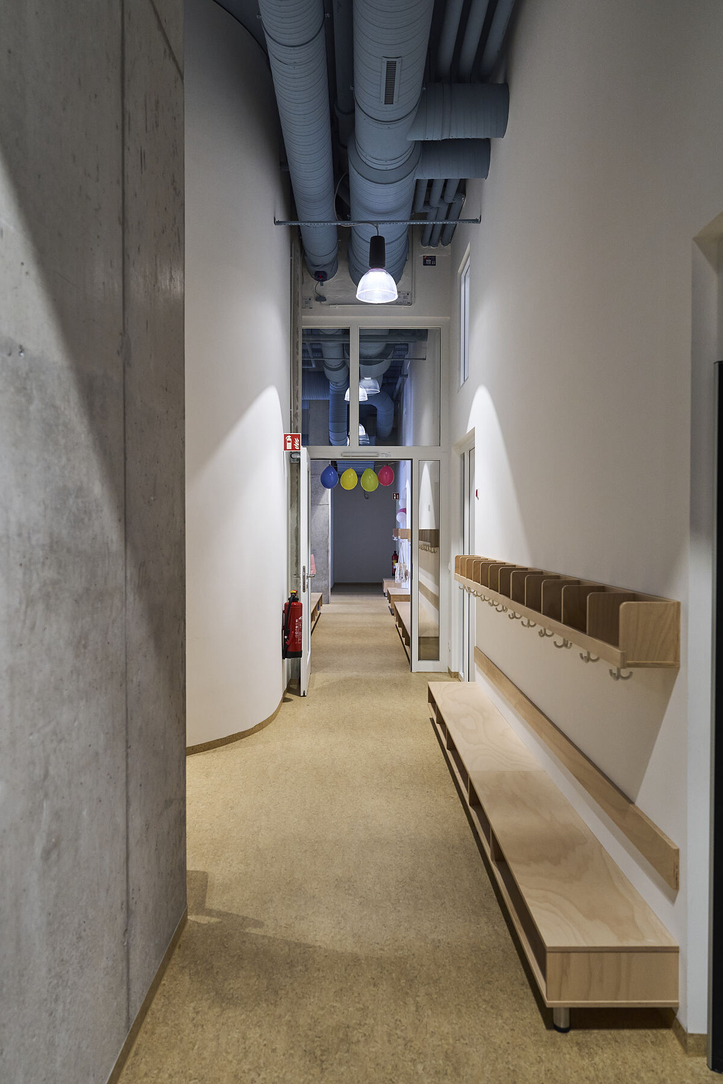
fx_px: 723
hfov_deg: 53.1
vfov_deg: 73.7
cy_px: 542
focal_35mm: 24
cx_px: 362
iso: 1000
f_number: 4
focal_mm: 24
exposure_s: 1/100
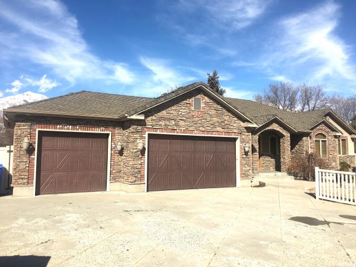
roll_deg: -0.2
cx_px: 178
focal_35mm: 29
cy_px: 134
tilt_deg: +6.3
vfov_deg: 48.2
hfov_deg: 61.7
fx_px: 298
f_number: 2.2
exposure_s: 1/2331
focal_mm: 4.15
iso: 25
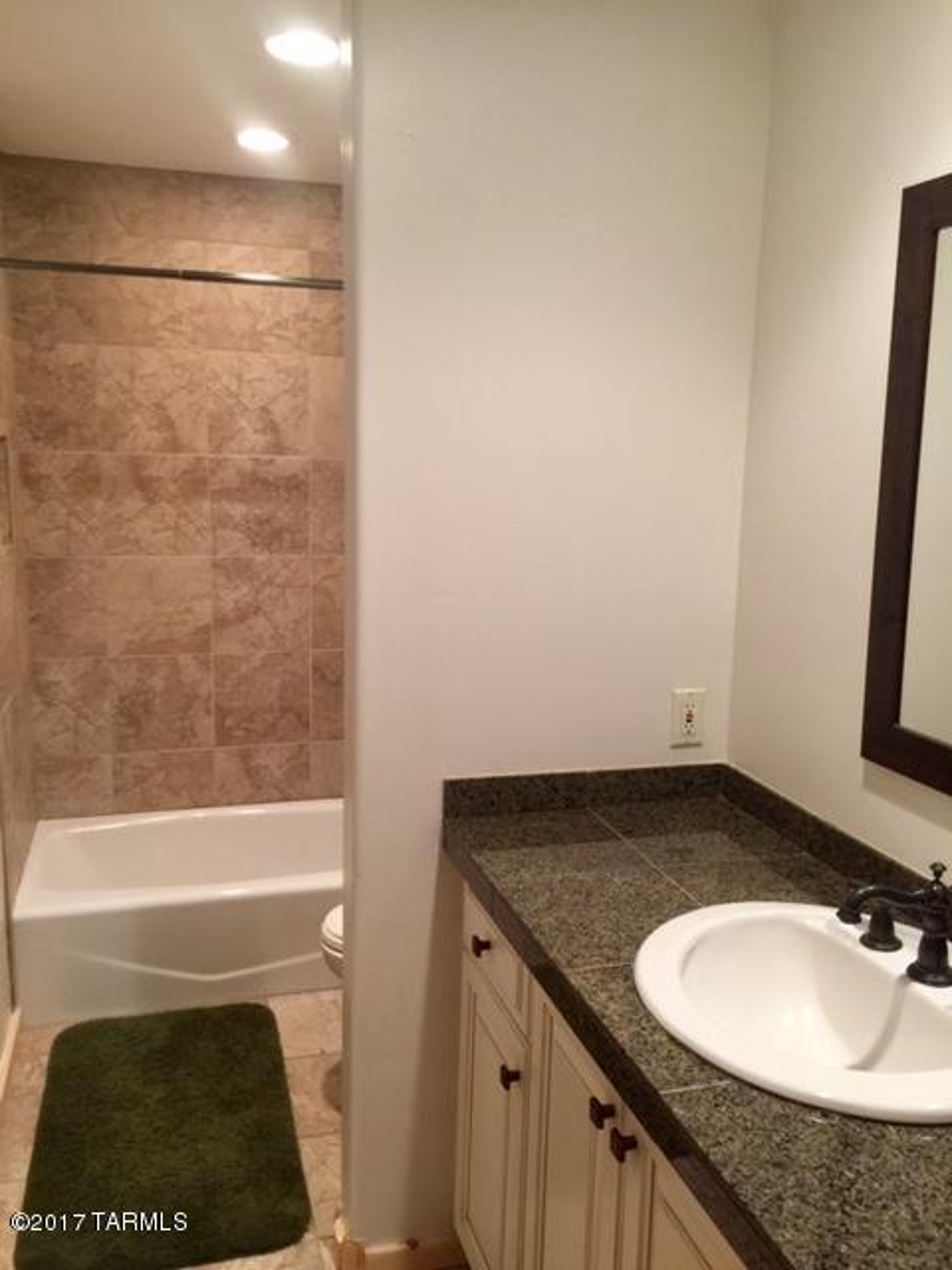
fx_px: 1063
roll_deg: -0.6
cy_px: 635
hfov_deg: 48.2
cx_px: 476
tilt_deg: -9.0
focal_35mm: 29
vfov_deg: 61.7
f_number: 2.2
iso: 64
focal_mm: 4.15
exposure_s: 1/15
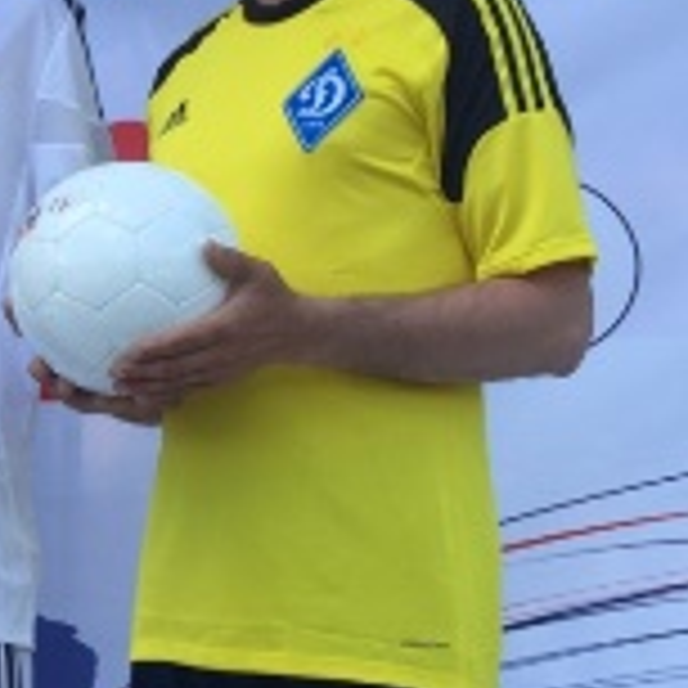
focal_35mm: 107
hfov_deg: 15.0
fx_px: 2406
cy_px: 585
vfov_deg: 16.1
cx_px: -355
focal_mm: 4.15
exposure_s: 1/425
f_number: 2.2
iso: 32
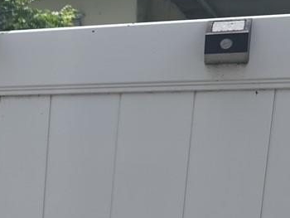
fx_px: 880
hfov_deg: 15.4
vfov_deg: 13.5
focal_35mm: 105
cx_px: -273
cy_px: 300
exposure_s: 1/1005
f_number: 1.7
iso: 12
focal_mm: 6.3
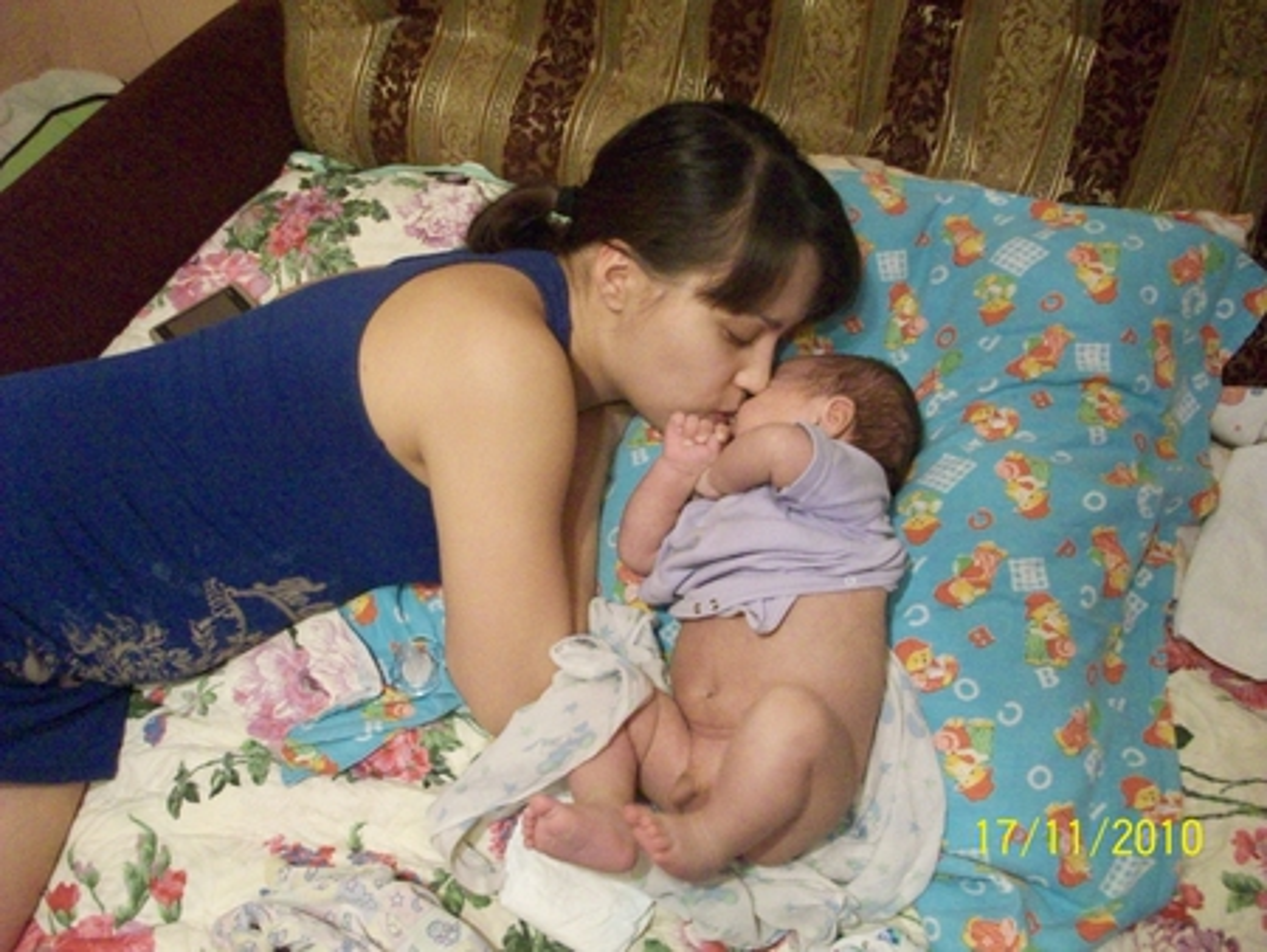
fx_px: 1245
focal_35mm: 34
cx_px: 634
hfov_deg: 53.9
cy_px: 476
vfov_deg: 41.8
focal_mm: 5.7
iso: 800
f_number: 2.8
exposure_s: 1/23.6
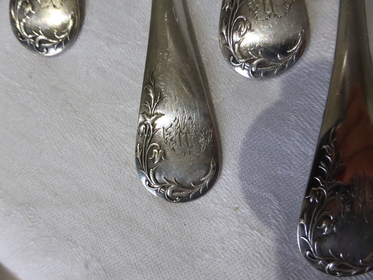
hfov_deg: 69.4
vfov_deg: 54.9
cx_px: 186
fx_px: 269
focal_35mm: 25
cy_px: 140
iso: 400
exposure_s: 1/30
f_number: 3.3
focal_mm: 4.3
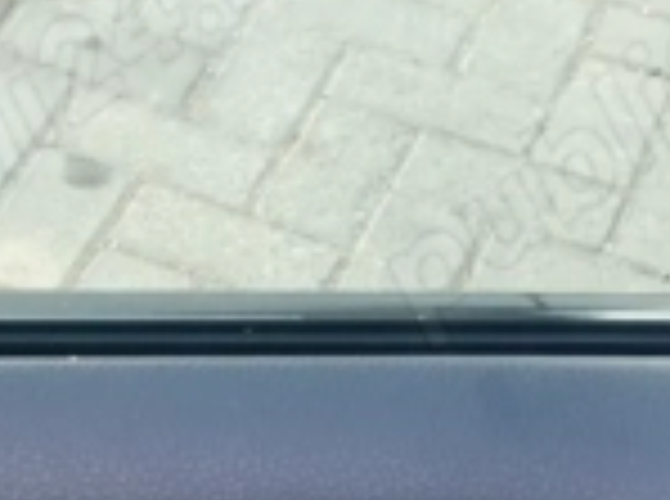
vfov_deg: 12.6
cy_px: 838
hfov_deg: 16.7
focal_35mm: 109
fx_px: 2105
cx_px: -274
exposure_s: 1/33.3
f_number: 2.2
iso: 139
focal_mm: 3.79
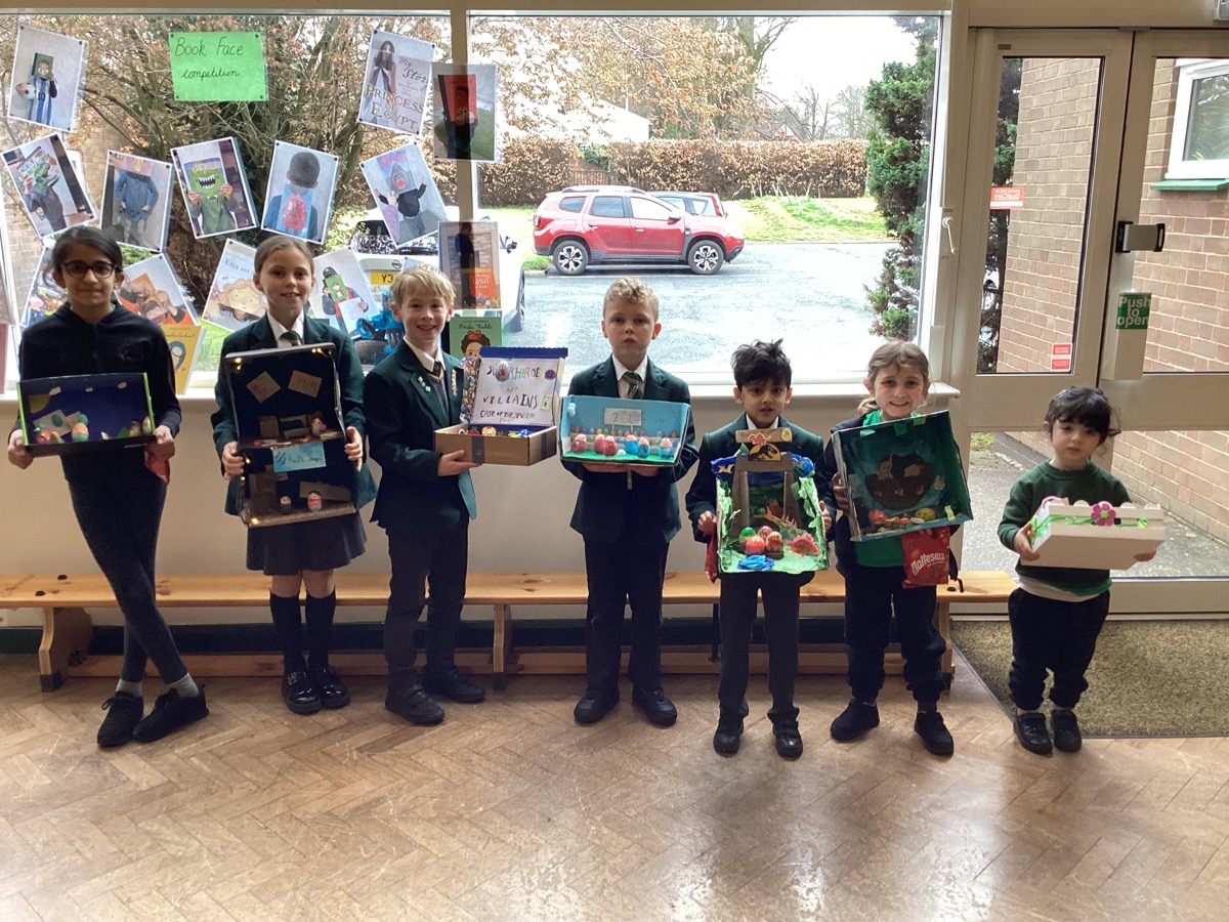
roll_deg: +0.4
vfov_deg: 45.4
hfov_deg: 58.4
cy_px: 461
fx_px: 1101
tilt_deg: -15.5
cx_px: 614
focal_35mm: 31
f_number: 2.4
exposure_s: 1/100
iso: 80
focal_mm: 3.3
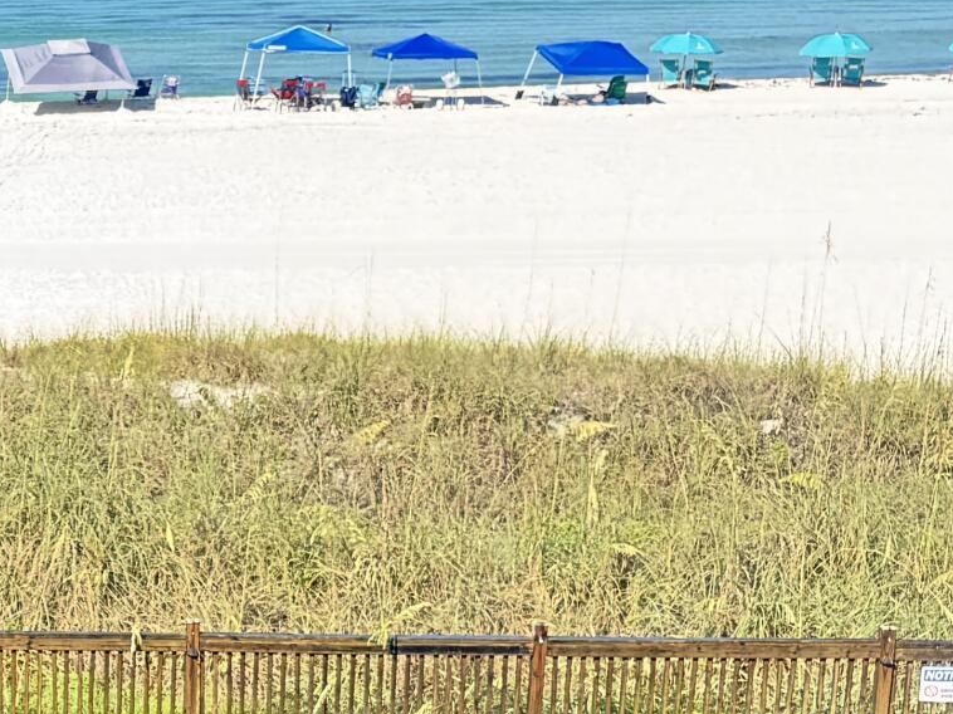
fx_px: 2615
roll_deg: +2.1
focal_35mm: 95
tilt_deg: -14.8
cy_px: 483
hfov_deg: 17.8
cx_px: -598
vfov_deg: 15.5
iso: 80
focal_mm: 6.76
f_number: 1.78
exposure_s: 1/510
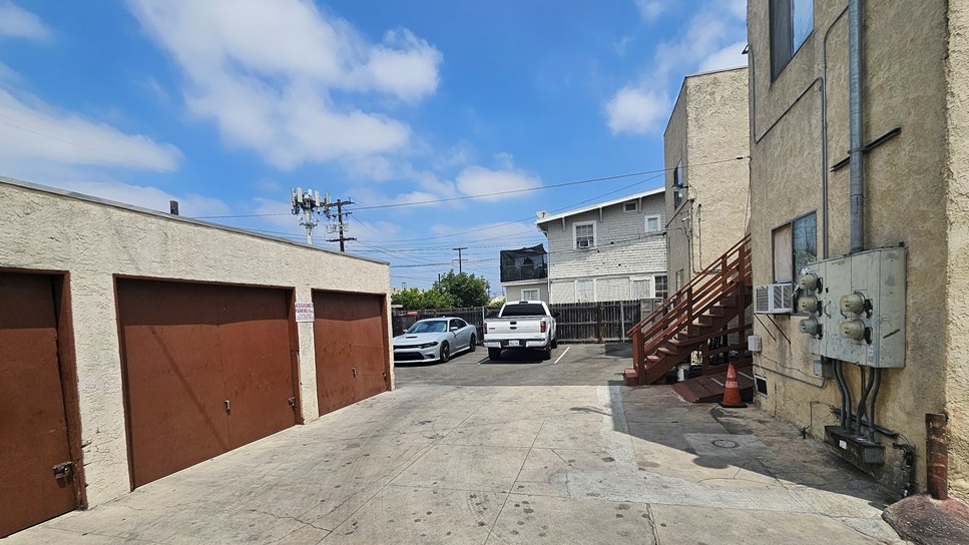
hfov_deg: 103.0
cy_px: 333
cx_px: 501
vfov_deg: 69.7
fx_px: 385
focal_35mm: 15
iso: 32
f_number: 2.2
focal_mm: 1.7
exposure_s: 1/2679
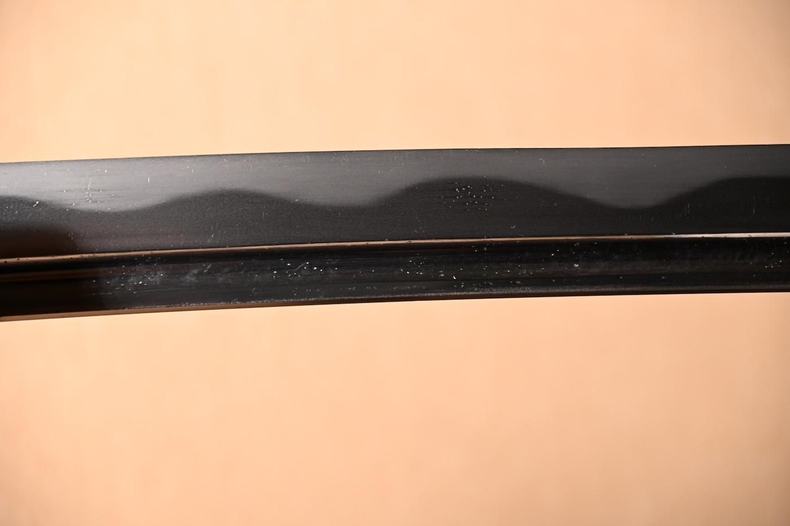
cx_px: 395
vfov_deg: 10.6
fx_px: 2830
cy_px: 263
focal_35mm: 129
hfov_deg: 15.9
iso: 100
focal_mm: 86
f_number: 5.6
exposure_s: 1/1.6
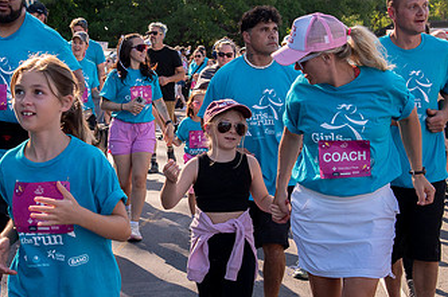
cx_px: 126
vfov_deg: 15.8
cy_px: 149
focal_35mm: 86
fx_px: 1069
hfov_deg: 23.5
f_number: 8
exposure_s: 1/1000
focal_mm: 48
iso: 800
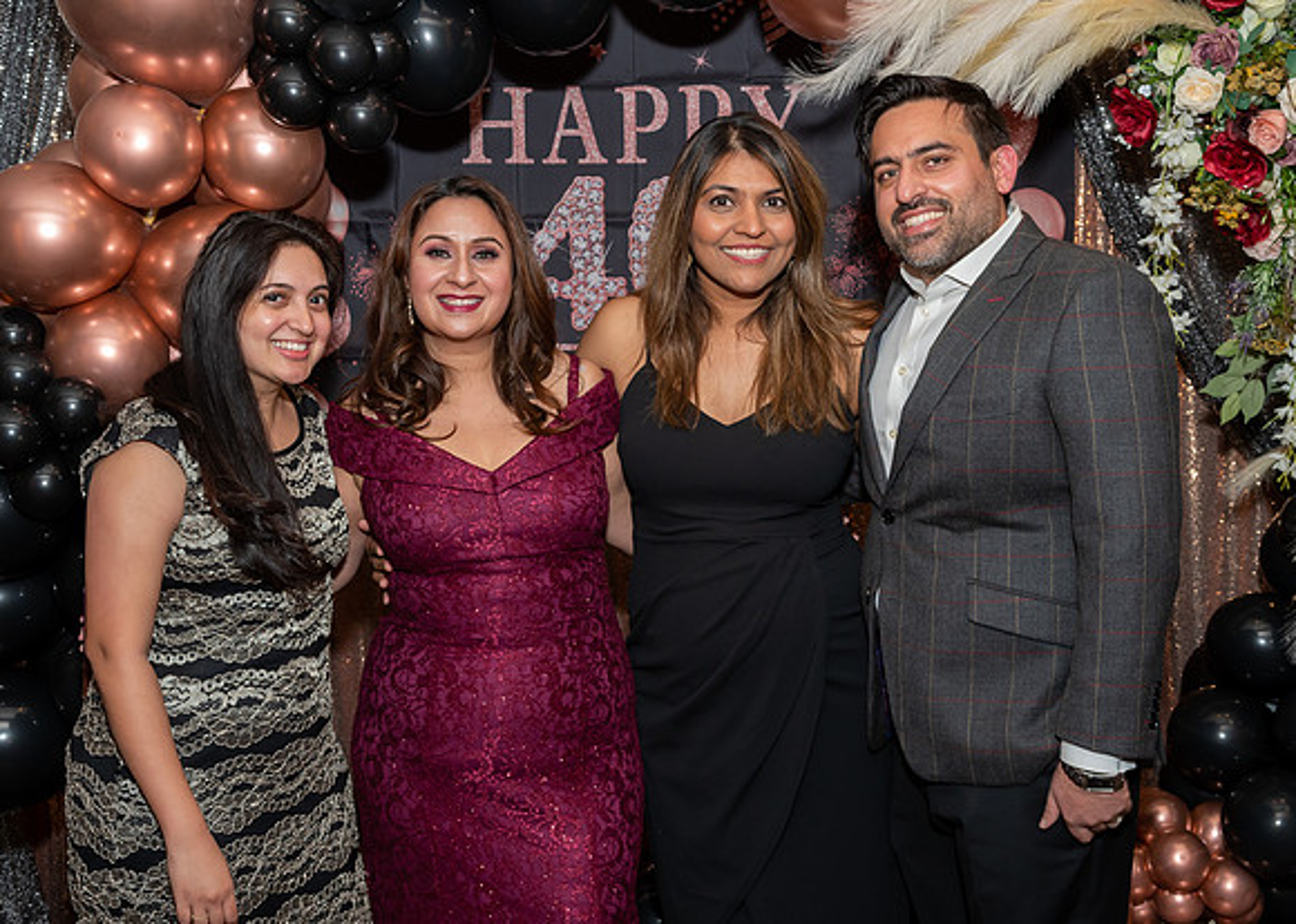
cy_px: 458
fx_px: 1665
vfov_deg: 31.0
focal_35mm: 45
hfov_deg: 42.5
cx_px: 648
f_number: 7.1
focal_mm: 28
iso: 500
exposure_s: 1/250
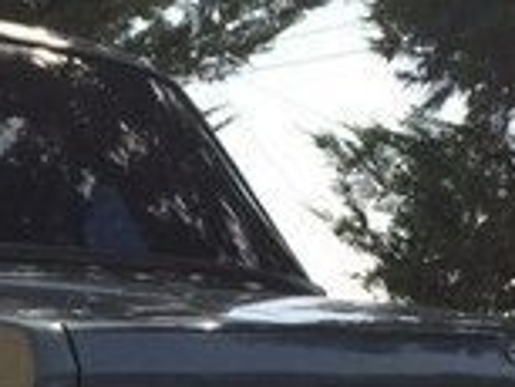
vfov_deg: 11.5
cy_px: 537
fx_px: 1861
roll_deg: +0.5
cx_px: -168
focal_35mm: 125
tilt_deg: -4.0
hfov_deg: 15.0
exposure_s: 1/1866
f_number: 2.2
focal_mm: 4.15
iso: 32
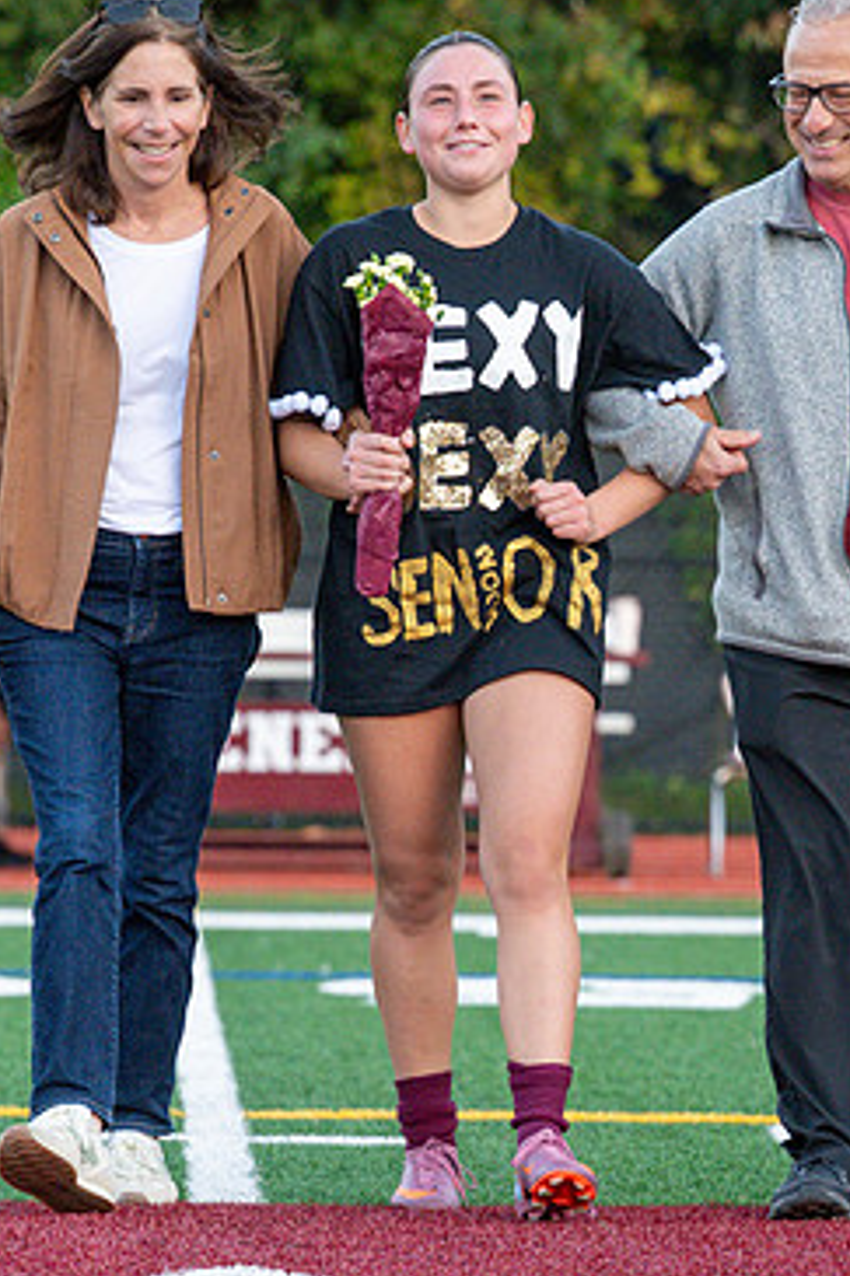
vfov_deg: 6.7
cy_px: 518
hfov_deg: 4.5
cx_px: 622
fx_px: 10882
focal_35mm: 307
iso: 1250
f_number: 3.5
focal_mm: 102
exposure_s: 1/1000
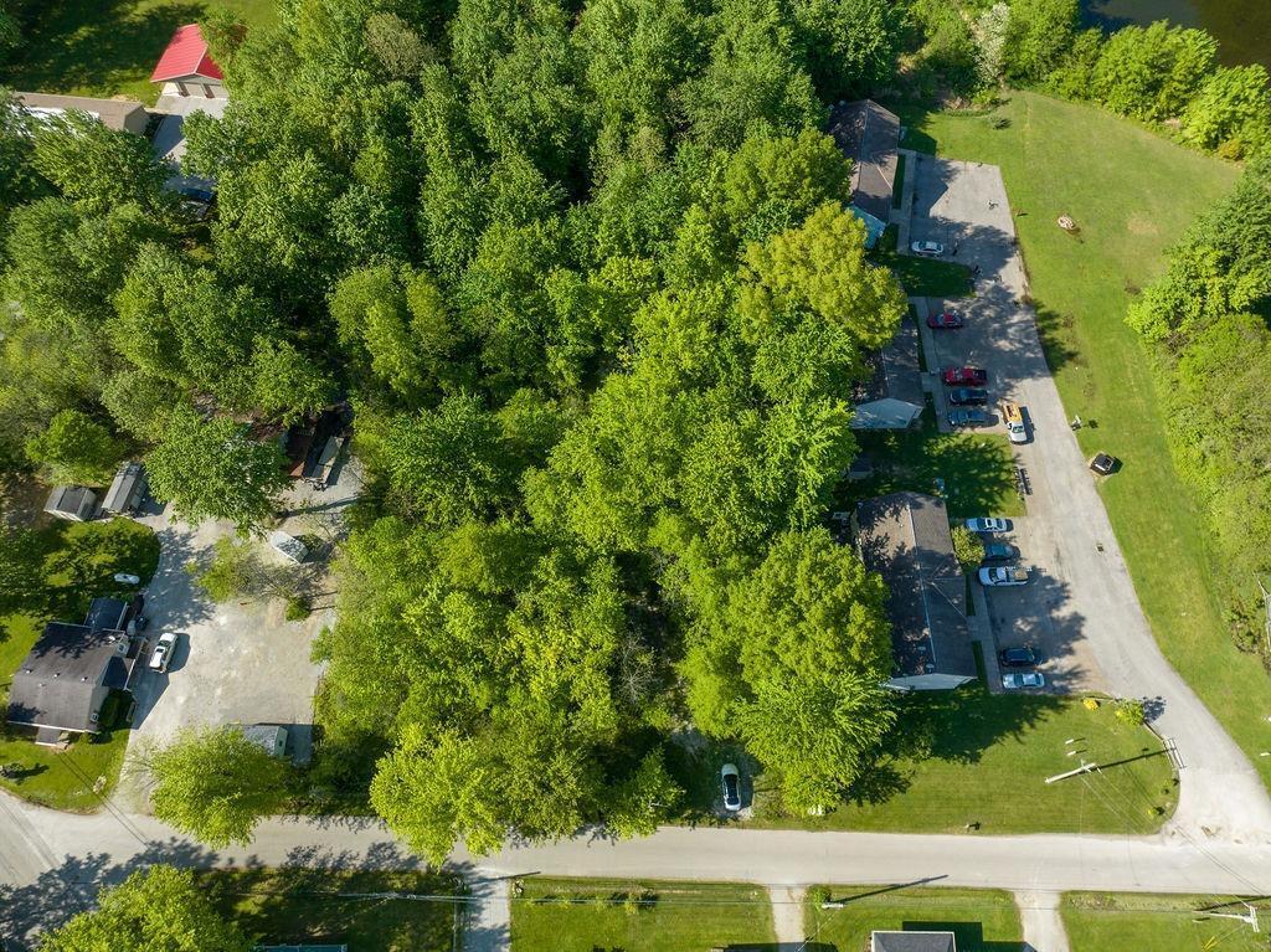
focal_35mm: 24
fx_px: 881
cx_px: 636
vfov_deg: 56.8
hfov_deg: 71.6
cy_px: 476
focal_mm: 12.29
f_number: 2.8
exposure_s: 1/200
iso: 100
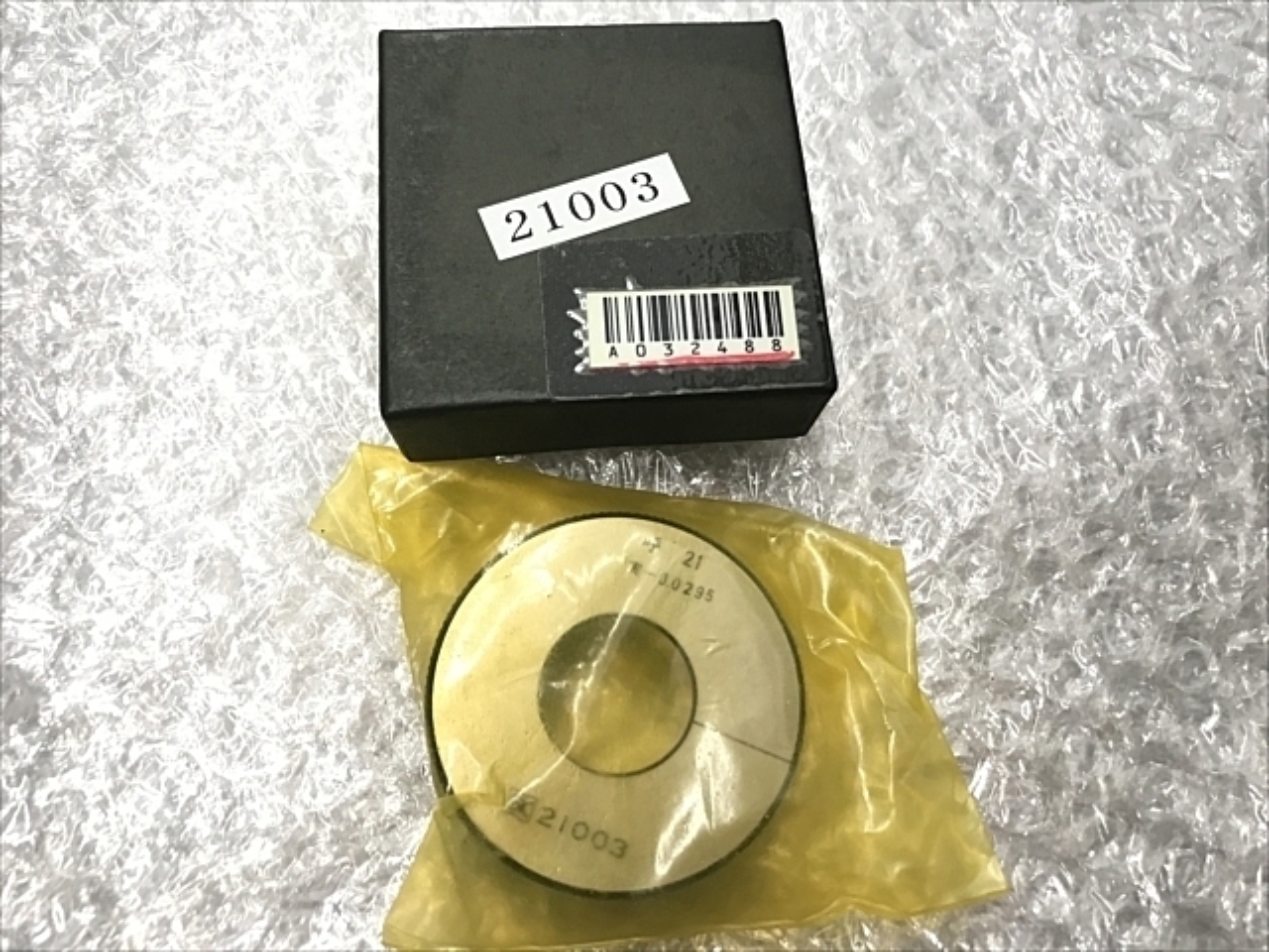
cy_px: 476
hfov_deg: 63.4
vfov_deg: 49.7
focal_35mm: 28
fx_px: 1026
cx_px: 634
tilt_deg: -68.8
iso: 40
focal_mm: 3.99
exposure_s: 1/15
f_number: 1.8
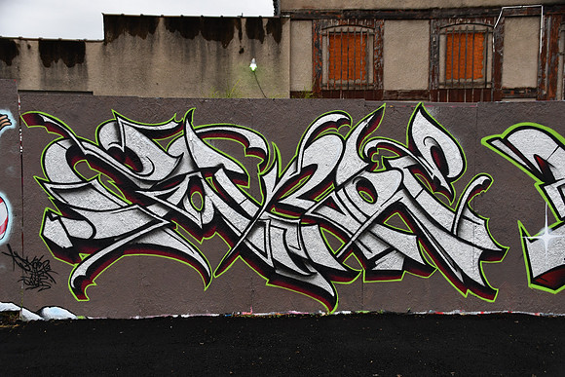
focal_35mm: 46
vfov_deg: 29.3
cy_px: 188
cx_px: 282
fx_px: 722
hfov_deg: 42.7
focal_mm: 31
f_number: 5
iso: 400
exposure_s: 1/250
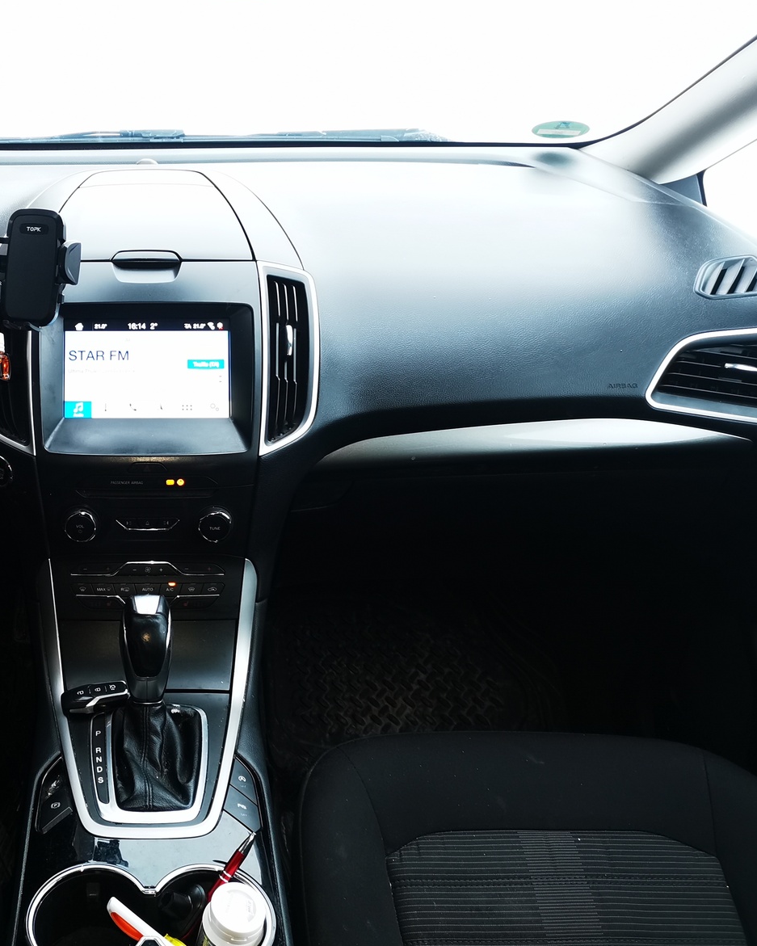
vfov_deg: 50.3
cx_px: 148
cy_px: 477
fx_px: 1008
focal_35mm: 36
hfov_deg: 39.5
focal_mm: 5.58
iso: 125
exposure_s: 1/50
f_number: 1.8
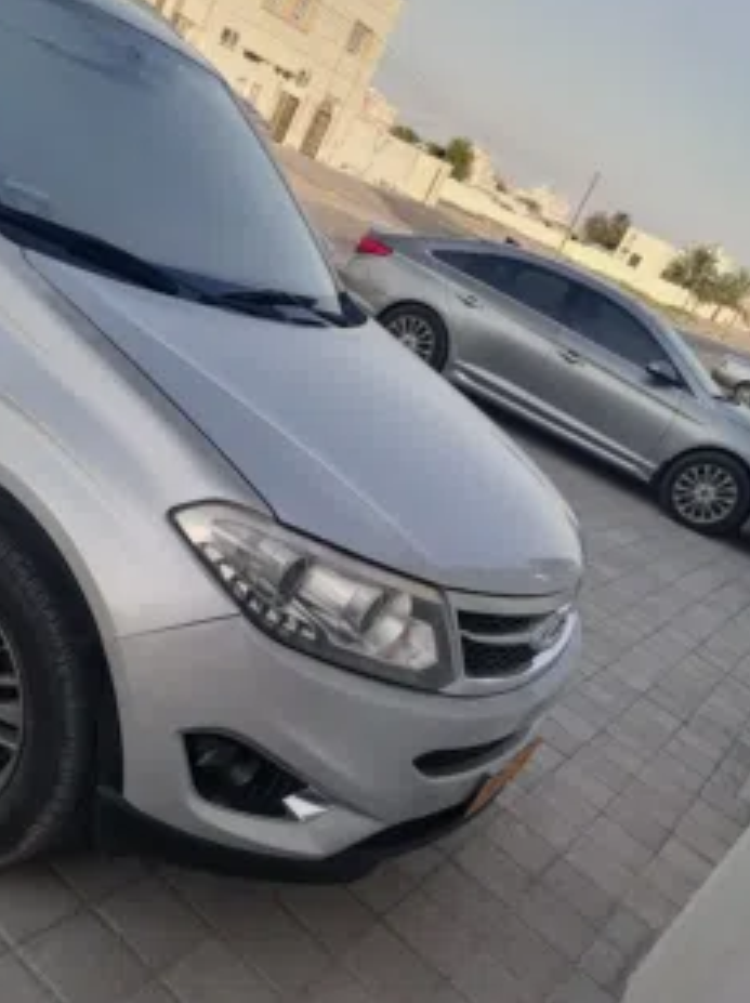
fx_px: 1013
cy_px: 552
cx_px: 302
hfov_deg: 40.5
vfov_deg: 52.6
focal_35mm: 35
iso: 50
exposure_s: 1/336
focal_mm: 5.3
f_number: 1.8
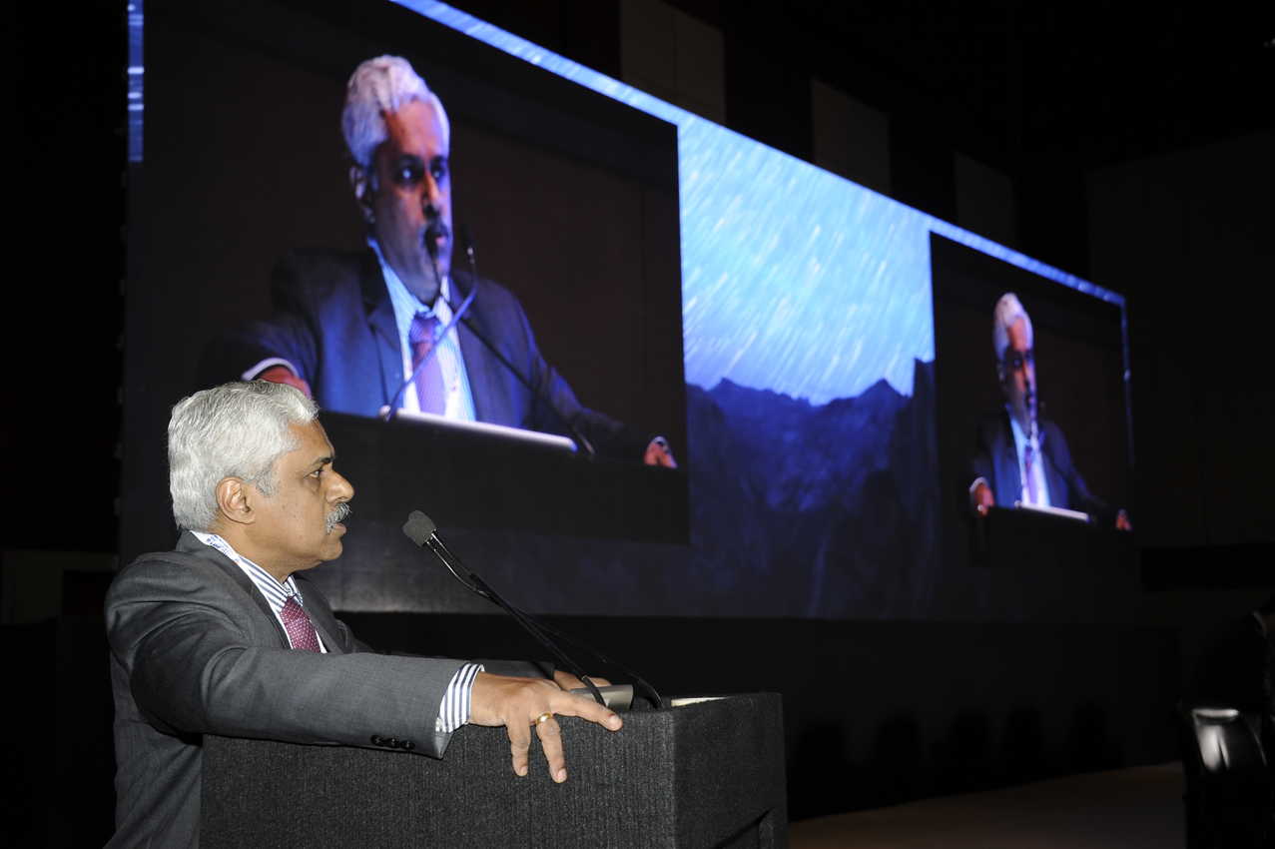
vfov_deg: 29.8
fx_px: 1593
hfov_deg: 43.6
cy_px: 424
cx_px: 638
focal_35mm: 45
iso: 400
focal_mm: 45
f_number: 5.6
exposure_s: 1/40
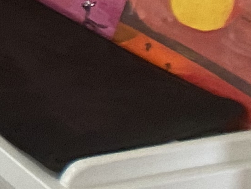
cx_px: -554
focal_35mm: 192
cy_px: -272
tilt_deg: -10.8
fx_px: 1393
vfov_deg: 7.2
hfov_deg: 8.3
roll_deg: +0.9
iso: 100
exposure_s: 1/60
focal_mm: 4.25
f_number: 1.8
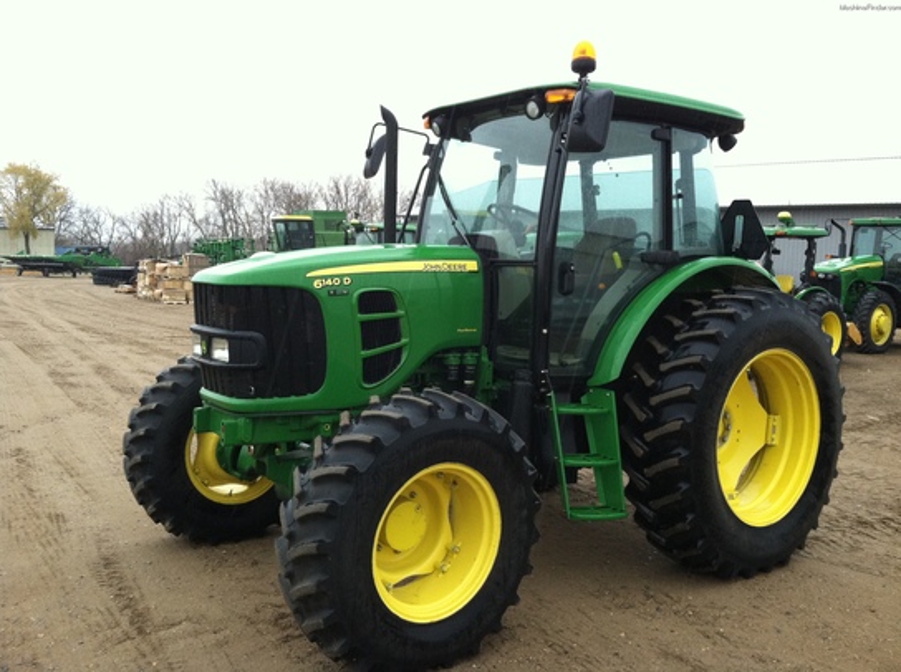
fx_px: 909
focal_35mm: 35
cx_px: 450
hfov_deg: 52.7
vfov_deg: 40.6
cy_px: 336
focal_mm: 3.85
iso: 125
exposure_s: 1/120
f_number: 2.8
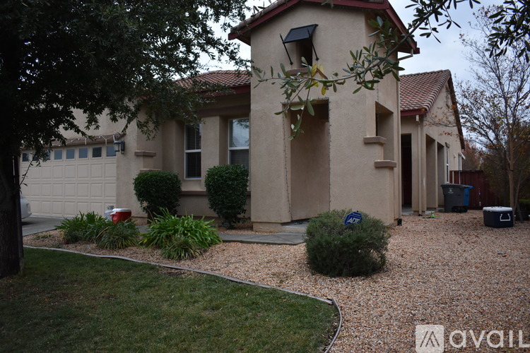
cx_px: 265
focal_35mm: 30
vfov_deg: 43.6
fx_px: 442
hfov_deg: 61.9
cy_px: 176
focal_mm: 20
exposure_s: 1/200
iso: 800
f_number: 3.5
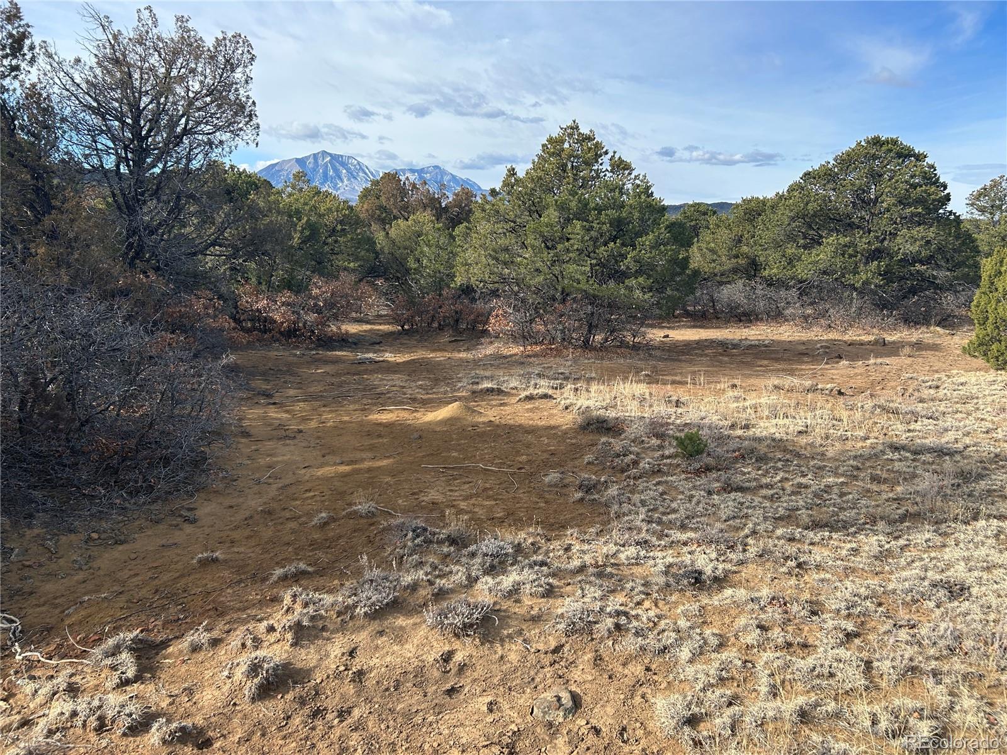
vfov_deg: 53.1
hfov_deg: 67.3
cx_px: 504
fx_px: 756
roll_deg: -1.6
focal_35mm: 26
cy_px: 378
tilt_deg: -7.9
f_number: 1.5
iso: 50
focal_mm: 5.7
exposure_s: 1/1934
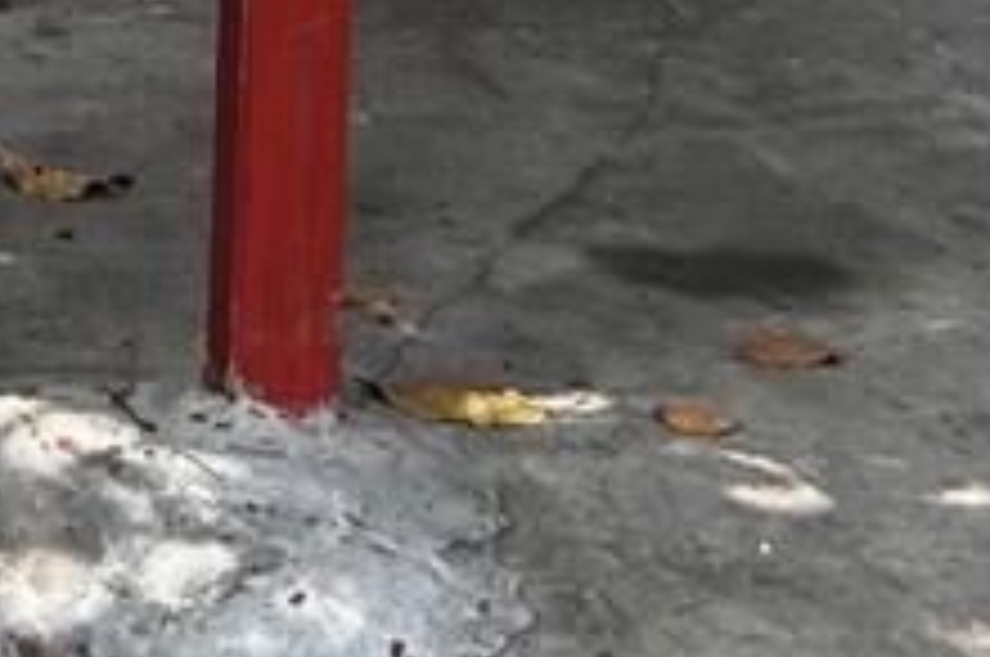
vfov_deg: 6.1
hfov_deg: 9.8
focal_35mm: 197
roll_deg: -1.1
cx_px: -864
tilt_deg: +0.5
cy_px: -1670
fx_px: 5410
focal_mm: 5.7
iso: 50
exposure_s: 1/362
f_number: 1.5
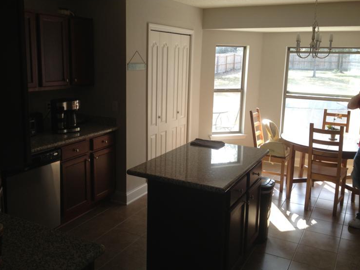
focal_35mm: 38
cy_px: 125
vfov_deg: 37.7
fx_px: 395
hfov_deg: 48.9
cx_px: 168
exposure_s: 1/120
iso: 64
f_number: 2.4
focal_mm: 4.28
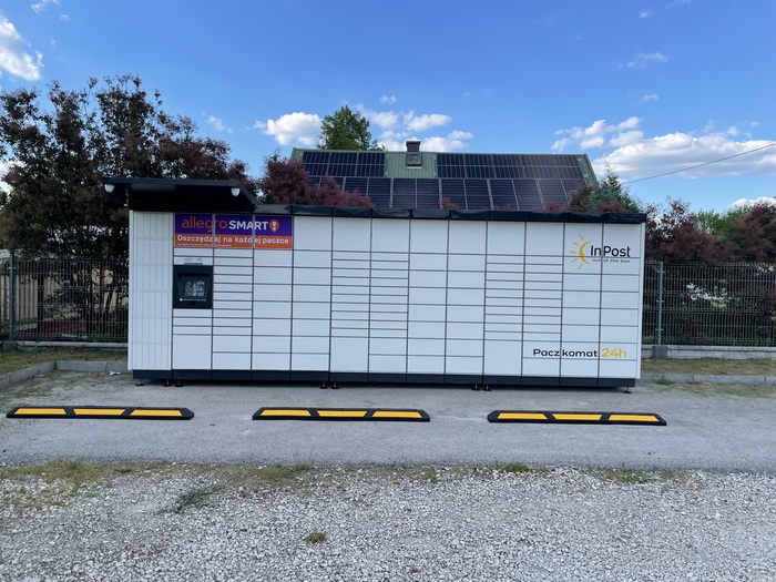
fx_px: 583
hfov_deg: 67.3
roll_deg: +0.3
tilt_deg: +1.3
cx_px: 388
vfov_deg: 53.1
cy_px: 291
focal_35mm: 26
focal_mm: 4.2
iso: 32
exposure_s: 1/1595
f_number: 1.6
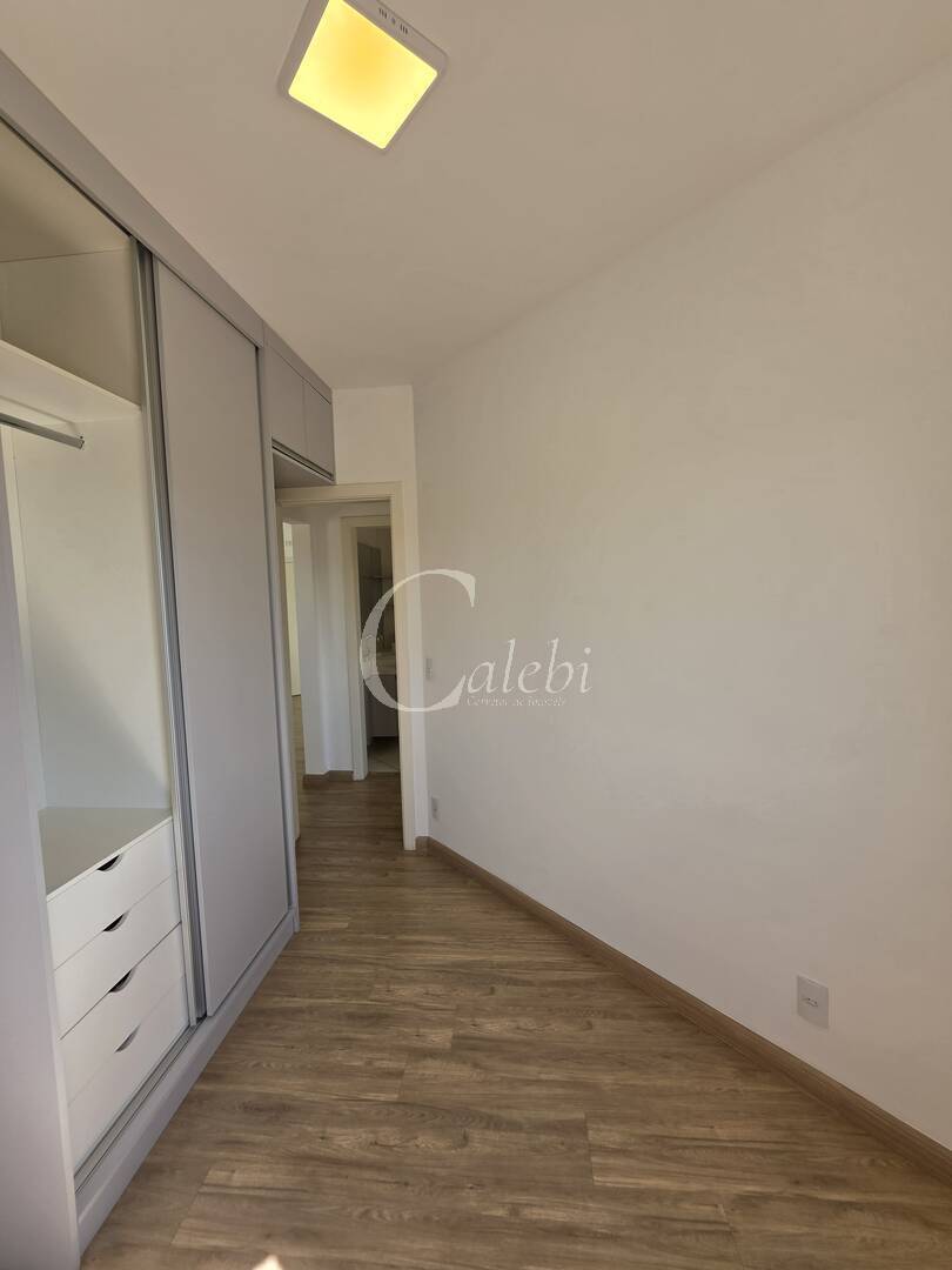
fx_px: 477
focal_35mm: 13
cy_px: 635
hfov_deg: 89.9
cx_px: 476
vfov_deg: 106.2
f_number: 1.9
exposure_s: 1/120
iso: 16
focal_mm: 2.2
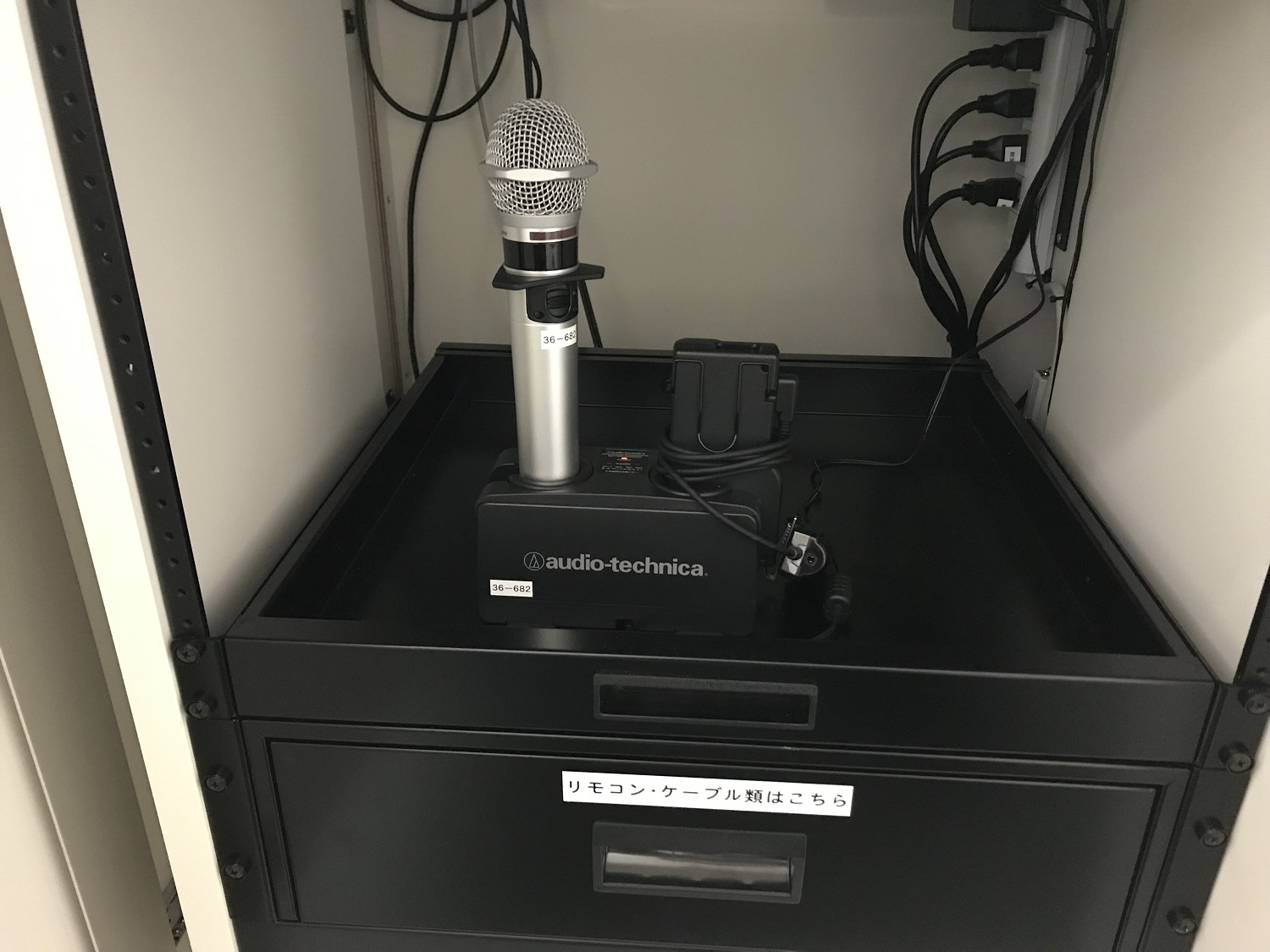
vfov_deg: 49.7
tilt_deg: -26.9
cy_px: 476
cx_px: 635
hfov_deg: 63.4
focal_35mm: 28
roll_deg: +0.7
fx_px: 1027
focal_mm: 3.99
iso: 100
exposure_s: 1/5
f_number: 1.8
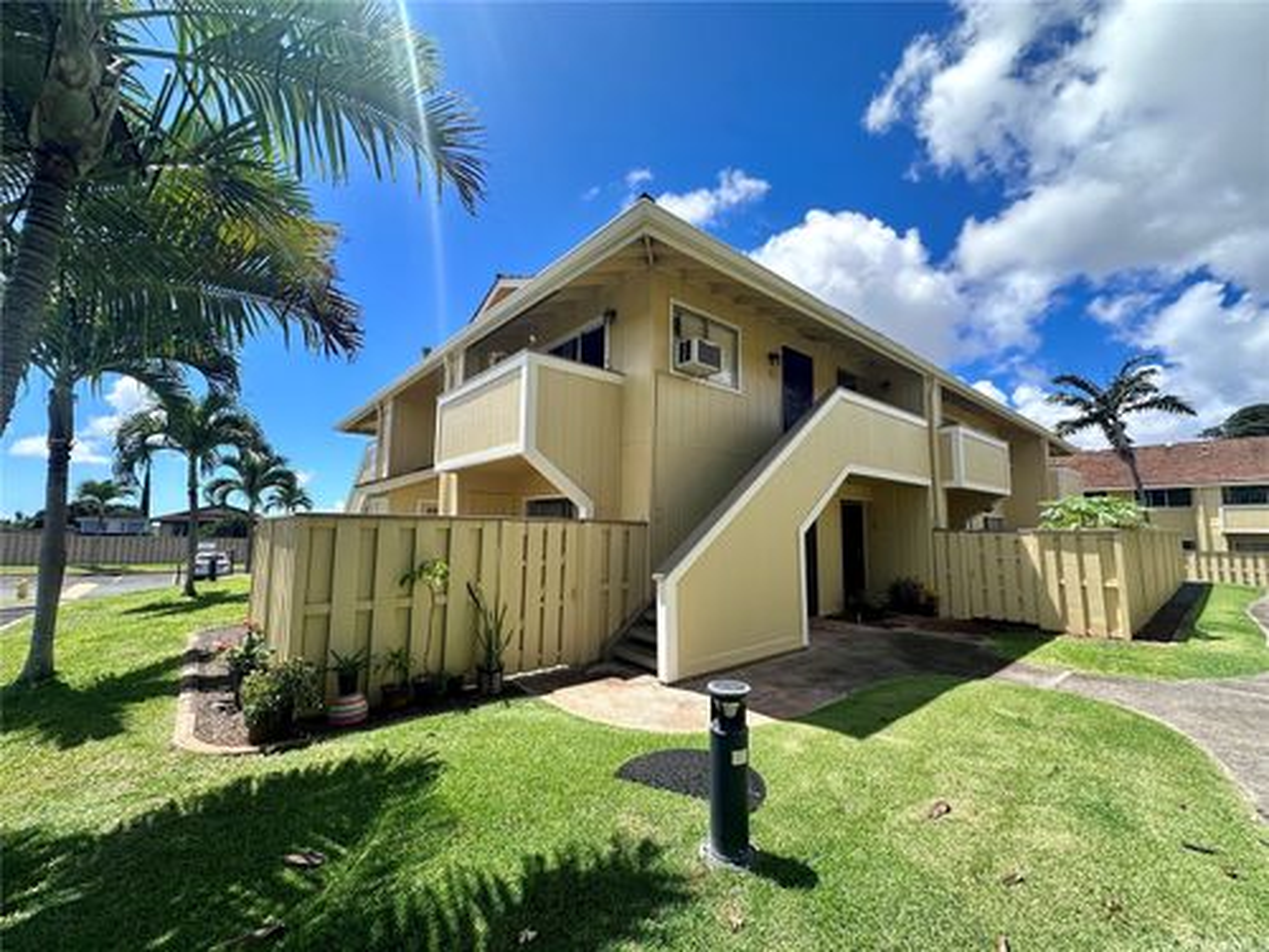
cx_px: 634
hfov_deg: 102.1
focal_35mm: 14
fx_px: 513
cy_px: 476
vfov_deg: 85.7
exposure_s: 1/1171
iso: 40
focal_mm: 2.22
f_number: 2.2
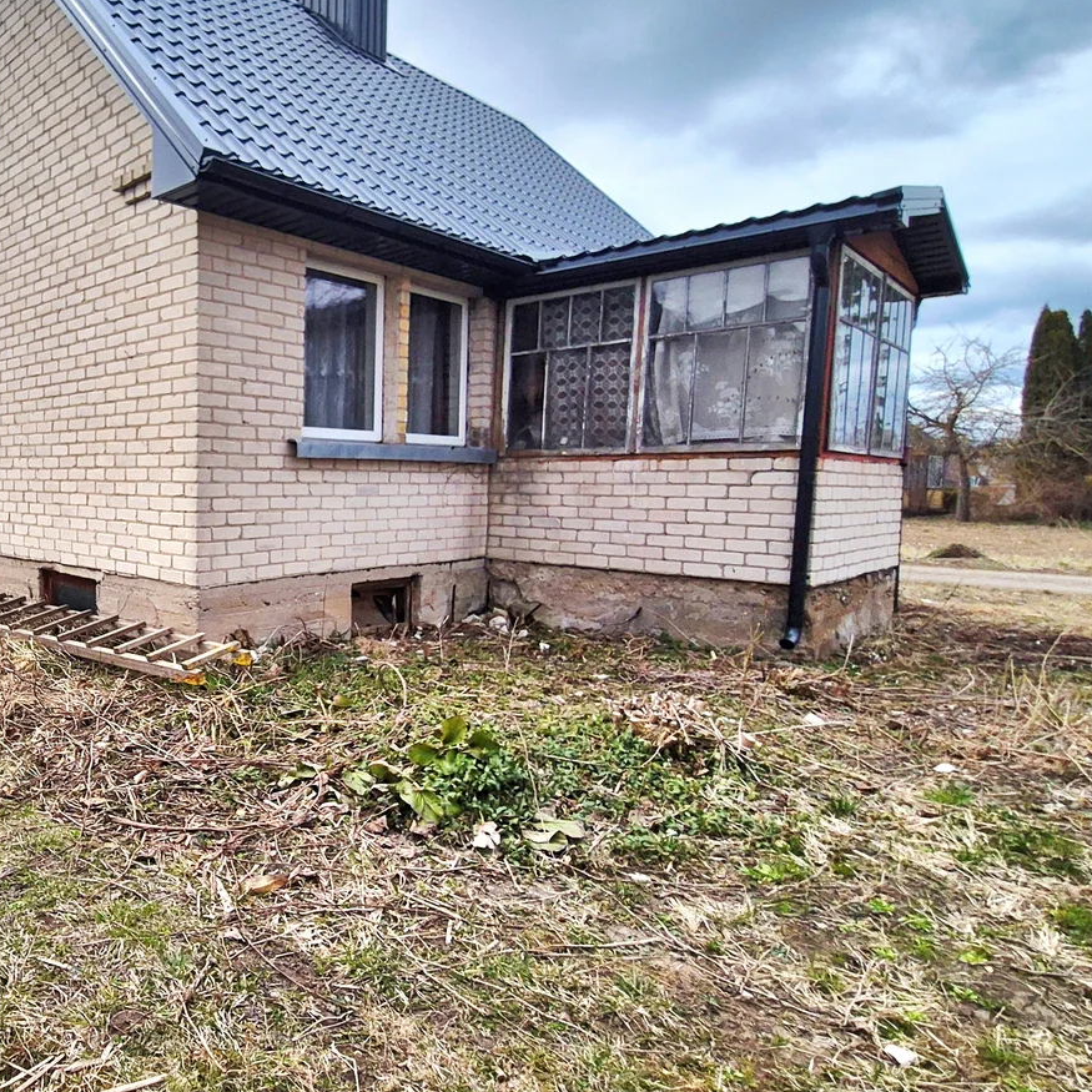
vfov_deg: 72.1
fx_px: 749
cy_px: 515
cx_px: 165
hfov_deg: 63.4
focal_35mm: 21
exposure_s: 1/3333
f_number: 2.2
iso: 50
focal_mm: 2.2
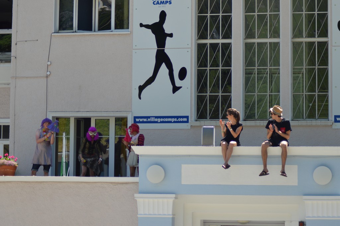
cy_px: 113
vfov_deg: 13.0
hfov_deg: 19.5
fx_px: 991
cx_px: 170
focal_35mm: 105
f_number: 4
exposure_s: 1/1000
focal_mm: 70
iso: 280
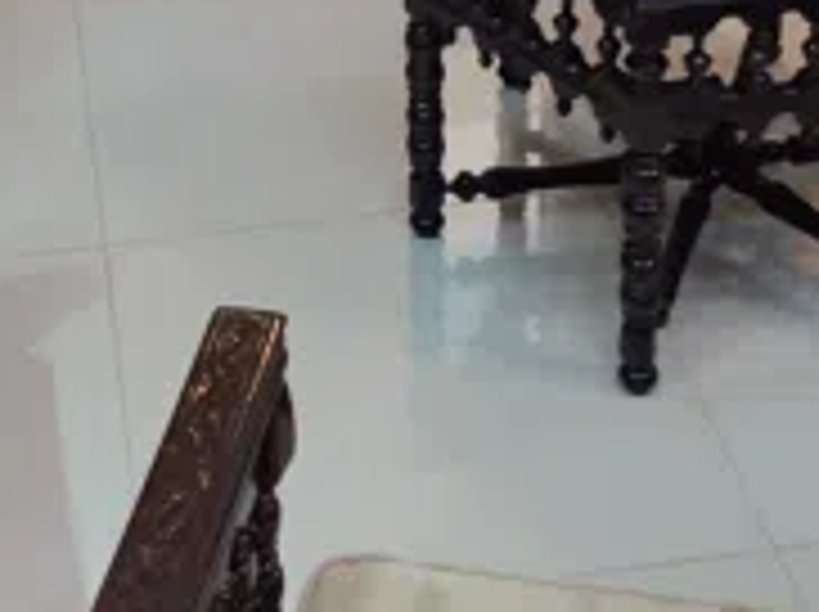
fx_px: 2079
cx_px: 252
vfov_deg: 15.7
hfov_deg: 22.2
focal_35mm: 88
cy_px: -248
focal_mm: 6.04
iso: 290
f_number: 1.9
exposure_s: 1/33
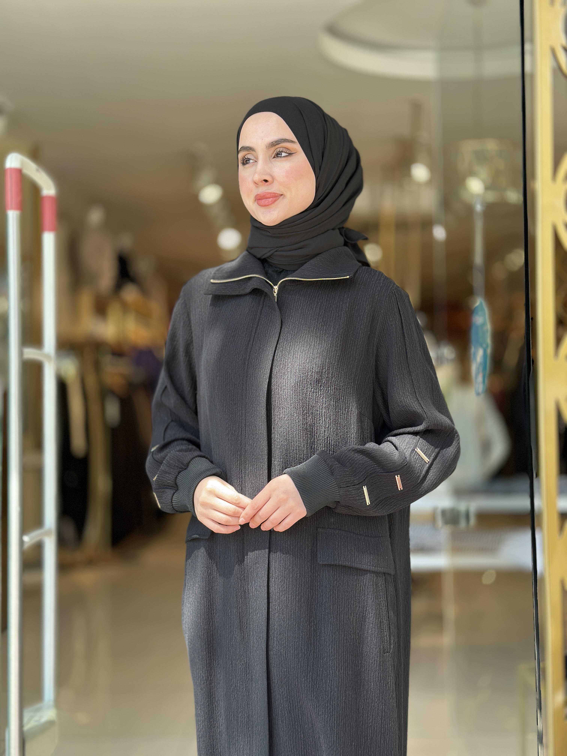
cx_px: 284
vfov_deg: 39.7
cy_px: 378
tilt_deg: +1.1
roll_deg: +1.2
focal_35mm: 48
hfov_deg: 30.3
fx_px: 1048
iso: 100
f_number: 1.78
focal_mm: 6.86
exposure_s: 1/172
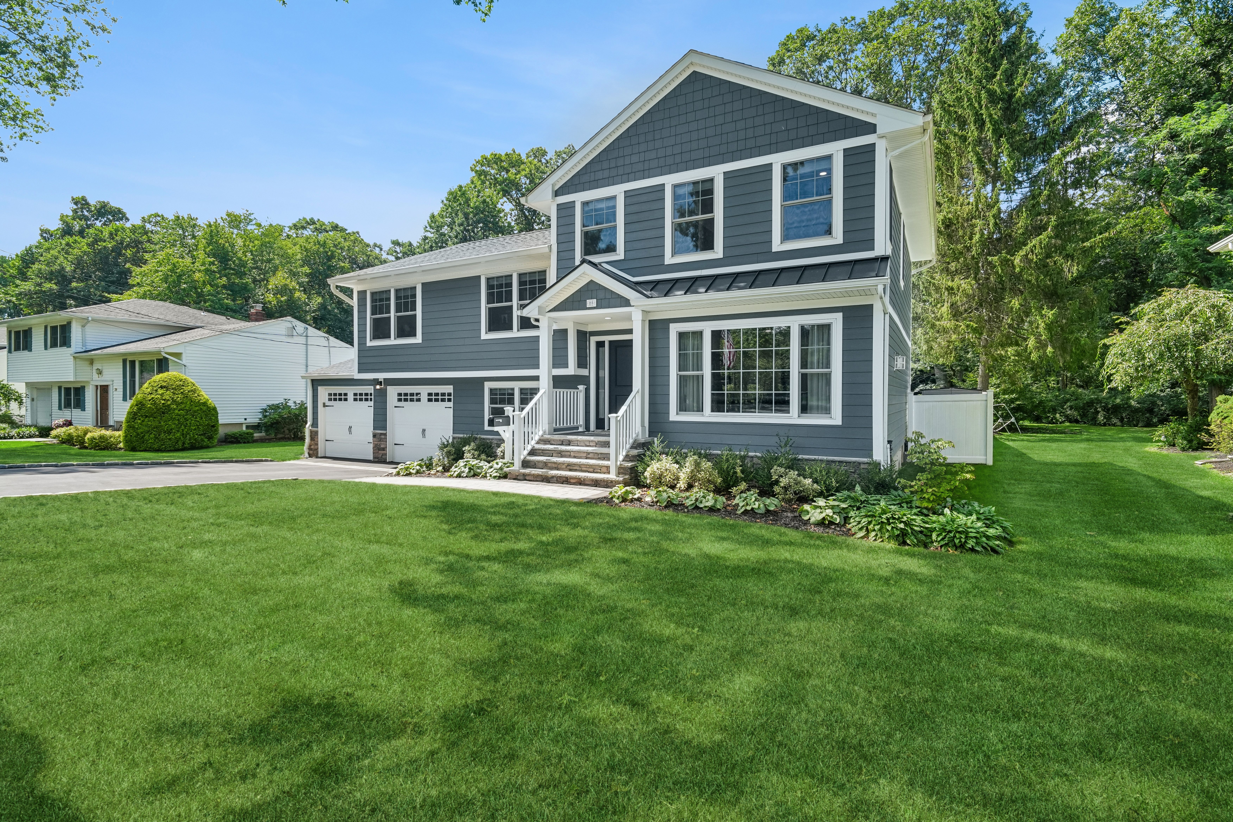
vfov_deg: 73.7
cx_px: 616
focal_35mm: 16
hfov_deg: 96.7
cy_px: 411
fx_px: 548
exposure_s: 1/250
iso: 400
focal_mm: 16
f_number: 8
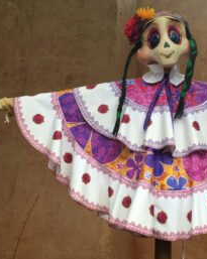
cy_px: 147
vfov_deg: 37.3
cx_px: 166
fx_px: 384
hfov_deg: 29.5
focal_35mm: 50
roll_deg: -0.5
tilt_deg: +12.8
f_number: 2.2
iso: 25
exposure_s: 1/105
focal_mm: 4.15
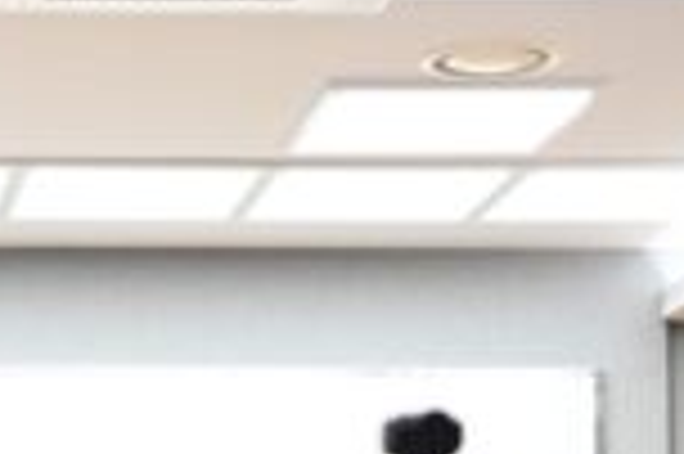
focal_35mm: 177
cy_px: 690
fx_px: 3359
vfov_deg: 7.6
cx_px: -266
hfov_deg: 11.3
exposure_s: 1/200
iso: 1000
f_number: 4
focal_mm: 42
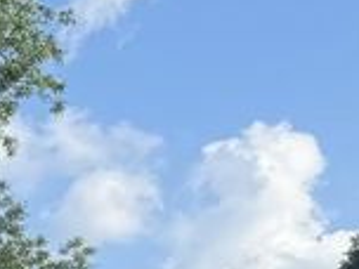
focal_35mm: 162
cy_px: 616
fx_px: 1680
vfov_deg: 8.5
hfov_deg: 9.1
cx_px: -801
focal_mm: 6.76
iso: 80
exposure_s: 1/3021
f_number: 1.78
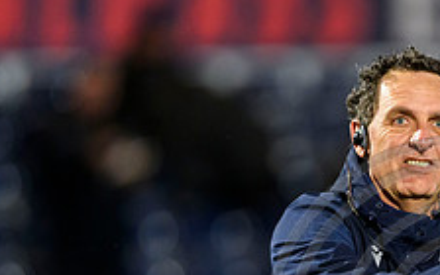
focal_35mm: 1187
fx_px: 14234
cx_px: 396
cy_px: 293
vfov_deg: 1.1
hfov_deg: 1.8
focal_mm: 400
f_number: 2.8
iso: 5000
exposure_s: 1/640
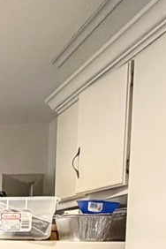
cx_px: -177
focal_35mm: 99
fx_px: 685
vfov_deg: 19.0
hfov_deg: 12.1
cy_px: 328
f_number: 2.2
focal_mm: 2.22
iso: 250
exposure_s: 1/60
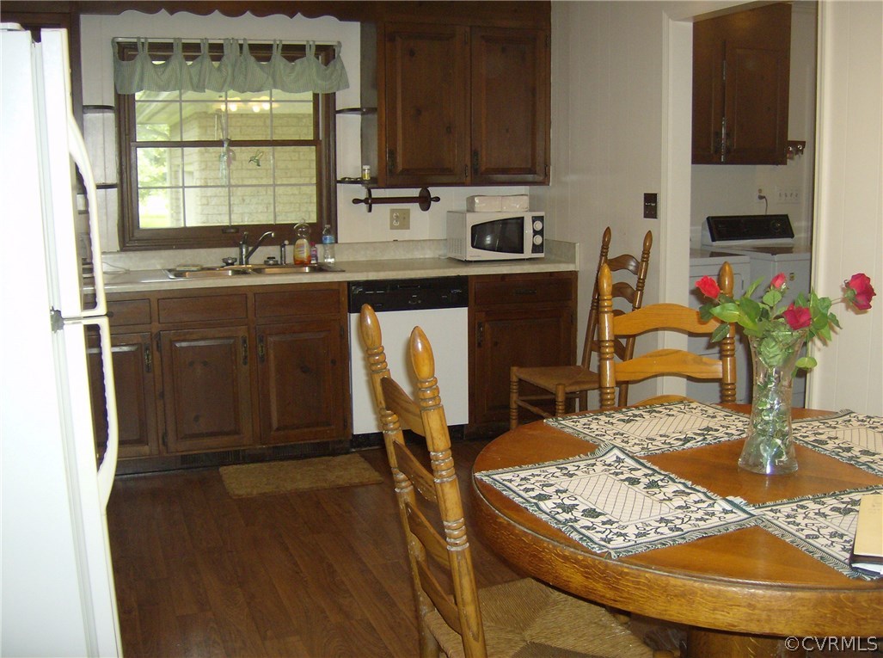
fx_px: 916
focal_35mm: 36
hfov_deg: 51.5
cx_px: 442
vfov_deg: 39.5
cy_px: 329
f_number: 2.8
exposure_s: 1/60
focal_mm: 6
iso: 200
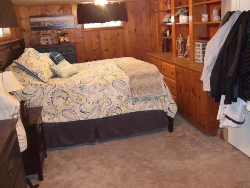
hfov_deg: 52.6
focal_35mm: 35
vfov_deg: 40.7
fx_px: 253
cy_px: 91
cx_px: 135
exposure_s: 1/30
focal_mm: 5.7
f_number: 2.9
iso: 320
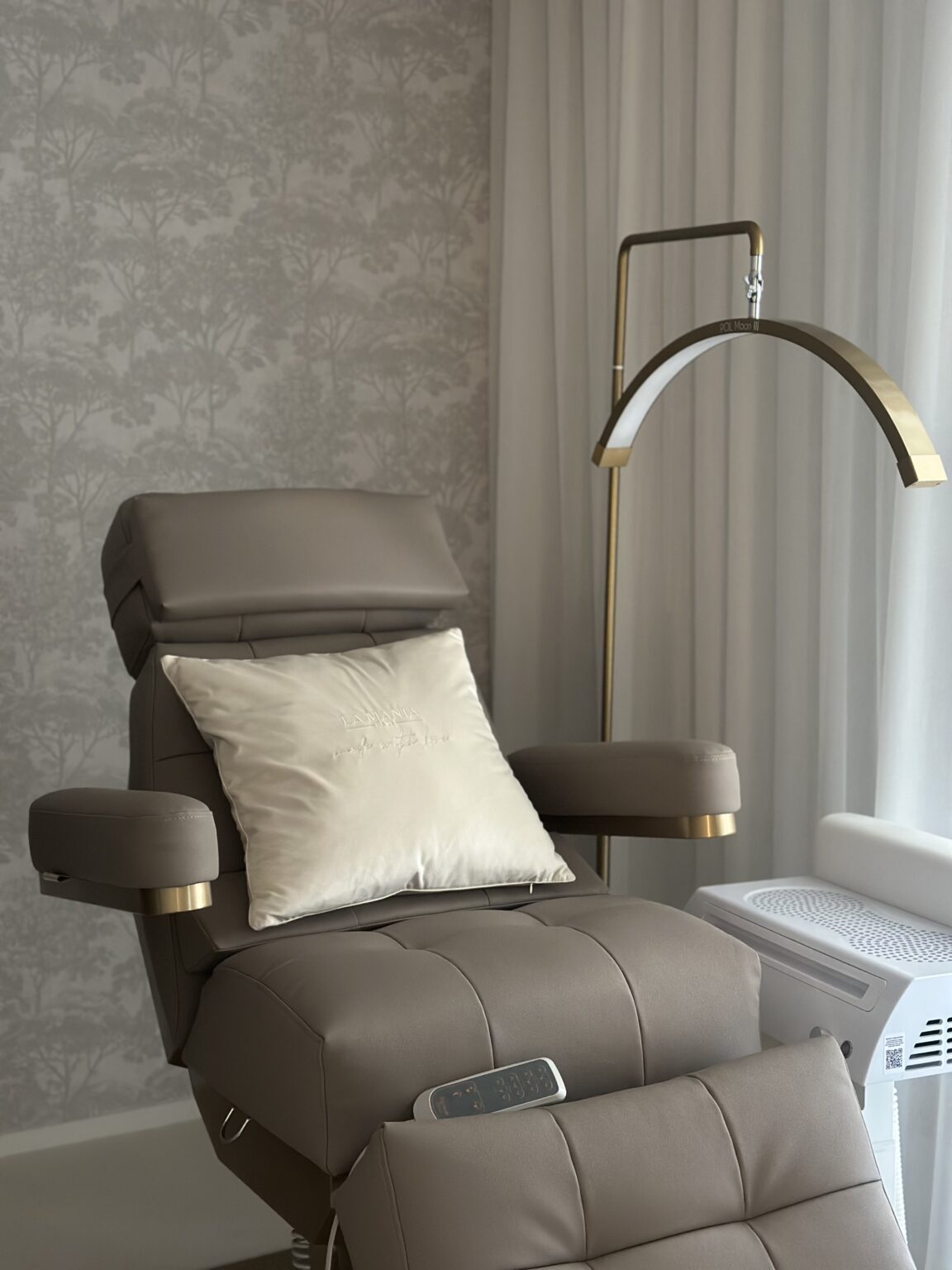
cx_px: 476
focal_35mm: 48
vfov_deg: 39.7
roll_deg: -0.3
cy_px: 635
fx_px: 1760
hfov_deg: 30.3
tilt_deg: -6.0
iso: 400
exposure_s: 1/40
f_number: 1.78
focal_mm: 6.86
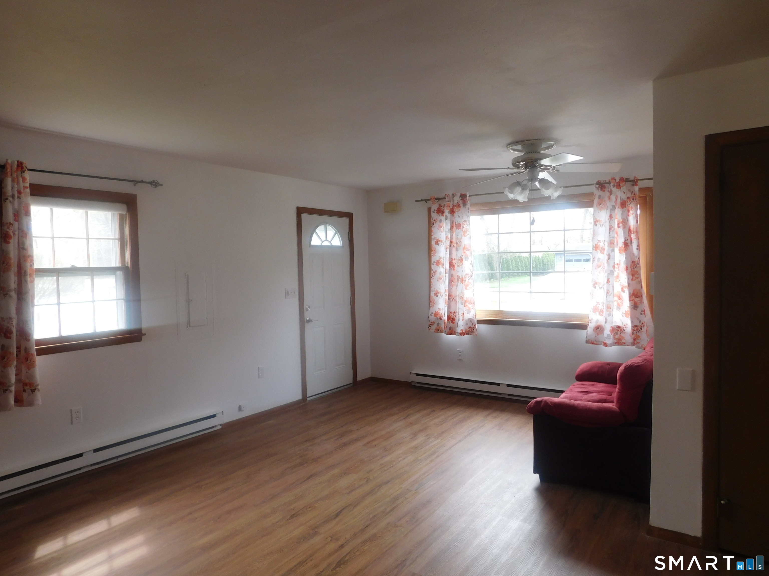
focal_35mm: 23
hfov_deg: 73.9
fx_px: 511
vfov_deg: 58.9
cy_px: 288
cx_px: 384
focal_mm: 4
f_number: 3
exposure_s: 1/60
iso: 125
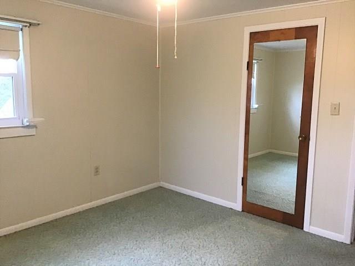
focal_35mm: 31
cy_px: 133
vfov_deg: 45.4
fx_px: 318
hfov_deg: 58.4
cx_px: 178
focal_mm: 3.3
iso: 200
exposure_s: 1/20
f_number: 2.4
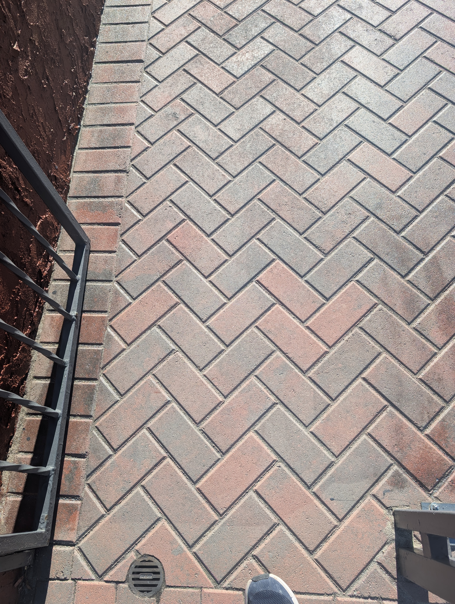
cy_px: 302
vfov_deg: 71.5
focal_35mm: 24
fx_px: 420
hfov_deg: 56.9
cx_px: 228
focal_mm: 6.9
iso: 26
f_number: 1.68
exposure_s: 1/664
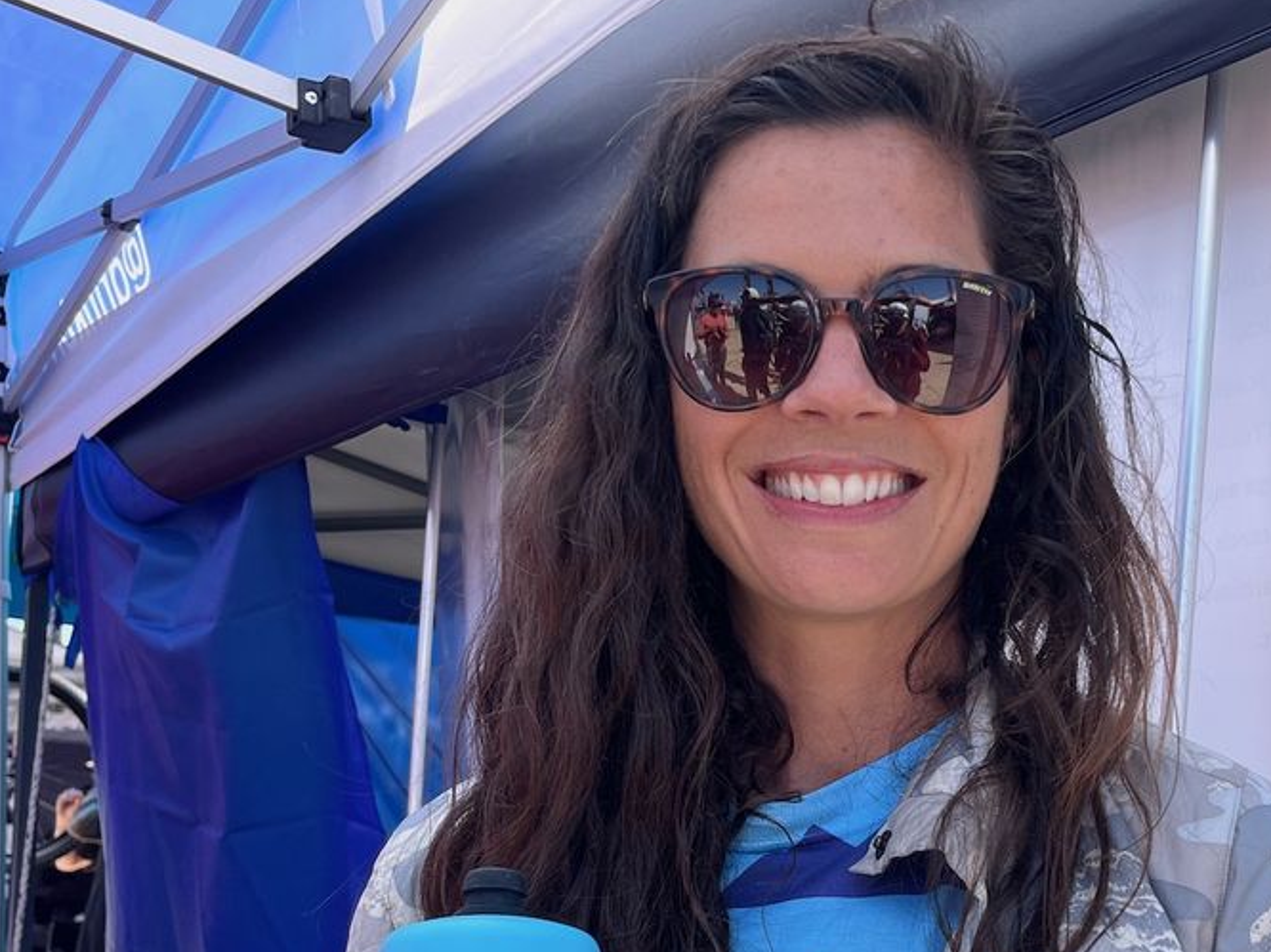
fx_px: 1835
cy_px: 818
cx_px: 866
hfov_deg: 37.7
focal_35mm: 50
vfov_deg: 28.2
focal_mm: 5.1
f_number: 1.6
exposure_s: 1/437
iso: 50
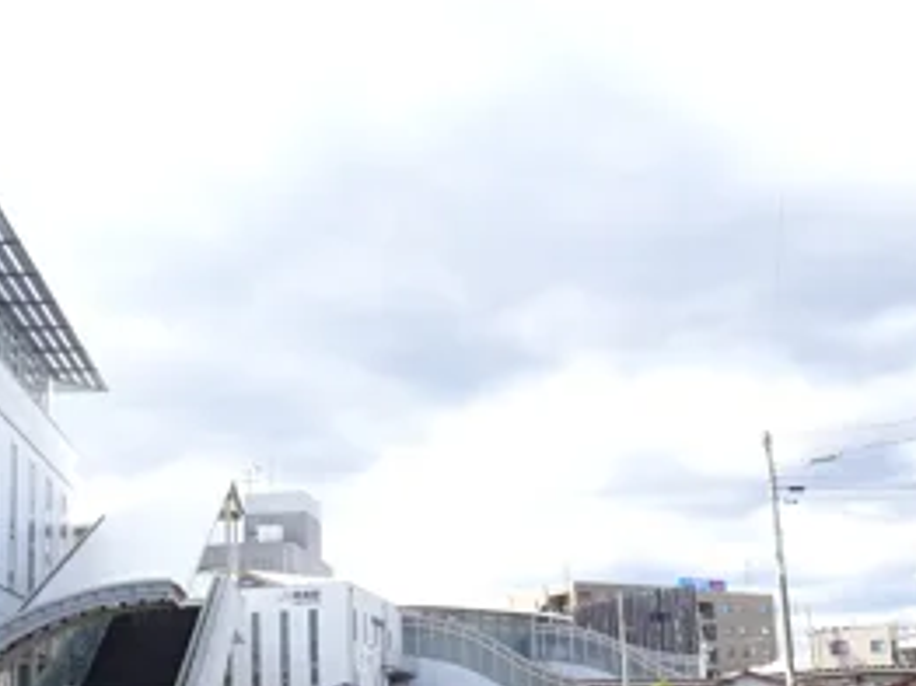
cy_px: 542
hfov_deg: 43.0
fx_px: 1163
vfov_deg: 32.0
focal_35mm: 44
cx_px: 423
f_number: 3.5
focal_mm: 4.1
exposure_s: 1/320
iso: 80
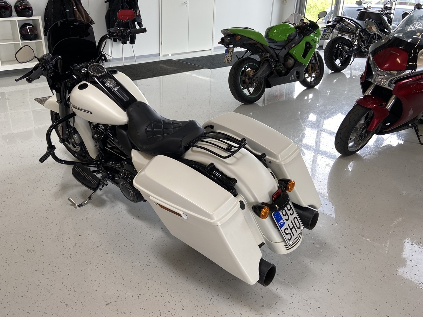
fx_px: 379
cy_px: 146
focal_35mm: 31
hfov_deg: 58.1
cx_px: 179
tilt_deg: -22.6
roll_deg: -0.5
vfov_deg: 45.4
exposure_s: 1/114
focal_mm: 4.25
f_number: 1.8
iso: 32
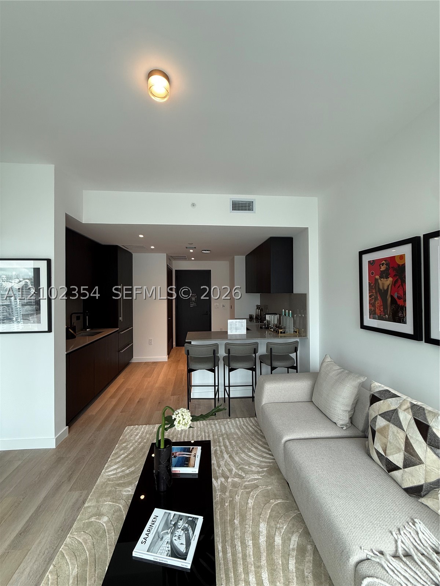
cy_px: 293
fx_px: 237
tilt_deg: +1.0
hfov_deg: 85.7
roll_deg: -1.0
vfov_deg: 102.1
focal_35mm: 14
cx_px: 220
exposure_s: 1/99
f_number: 2.2
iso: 100
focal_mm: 2.22
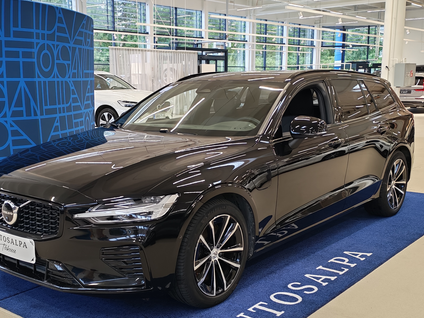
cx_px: 182
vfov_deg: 31.4
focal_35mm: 46
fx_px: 564
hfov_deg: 41.1
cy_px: 191
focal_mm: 6.12
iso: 320
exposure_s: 1/100
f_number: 1.9
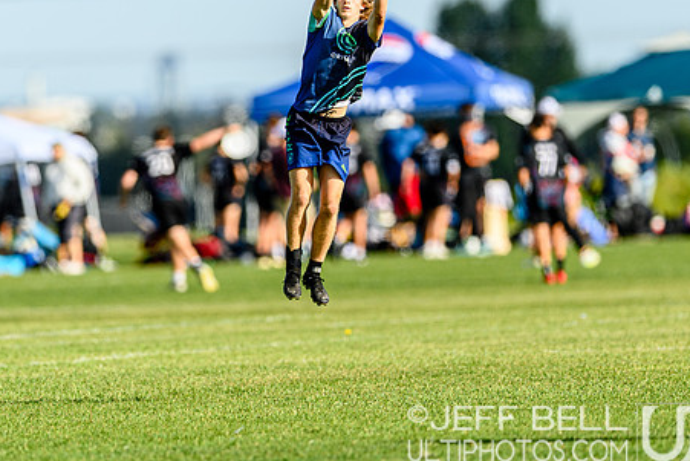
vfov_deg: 1.8
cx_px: 306
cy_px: 185
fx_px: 14801
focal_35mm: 772
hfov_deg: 2.7
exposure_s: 1/1600
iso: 100
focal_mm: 400
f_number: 3.2
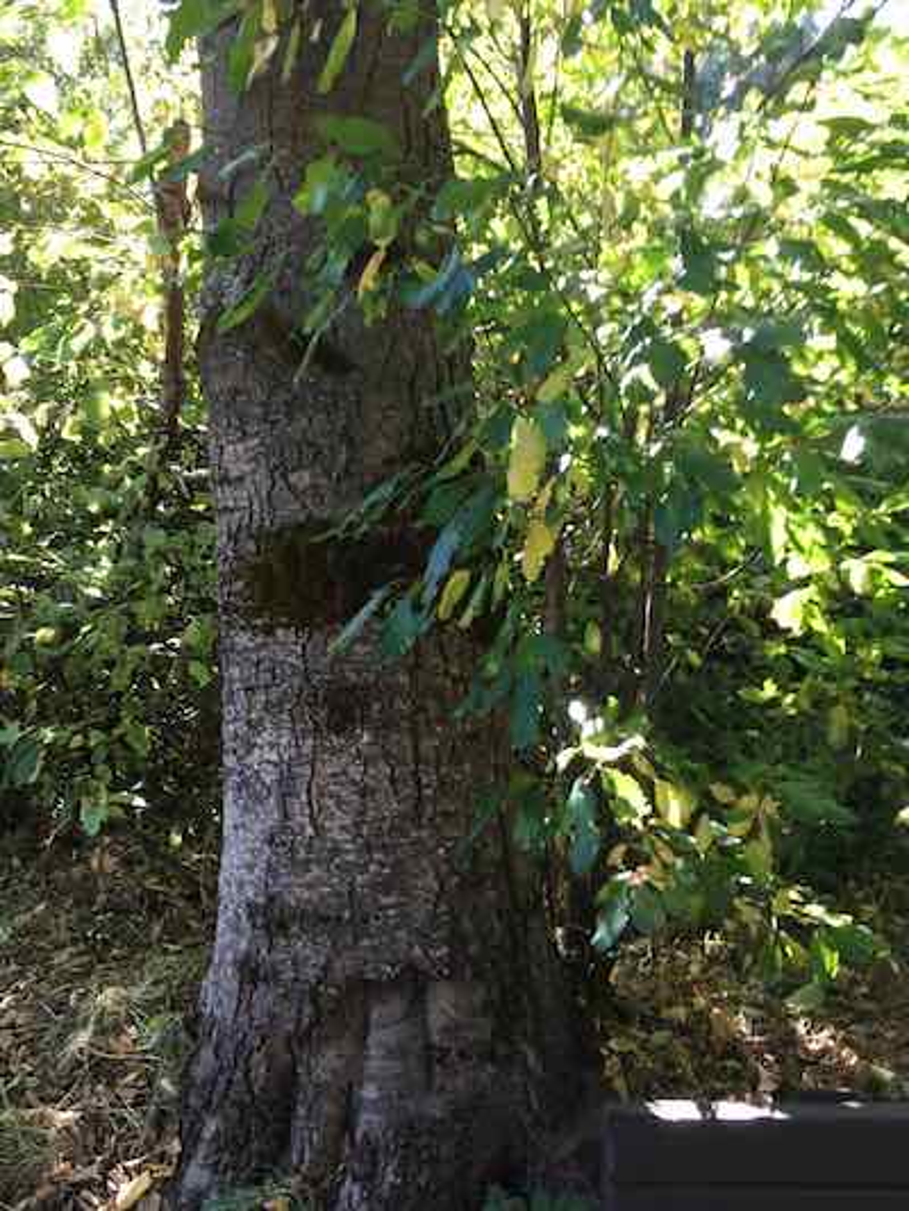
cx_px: 454
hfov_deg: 48.2
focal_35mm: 29
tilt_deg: -7.9
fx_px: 1015
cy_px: 606
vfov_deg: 61.6
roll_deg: -1.2
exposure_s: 1/60
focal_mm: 4.15
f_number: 2.2
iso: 32
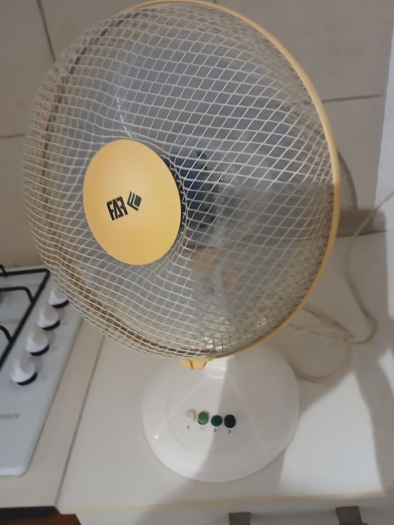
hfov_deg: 51.4
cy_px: 256
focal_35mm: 27
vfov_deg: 65.3
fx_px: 410
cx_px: 201
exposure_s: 1/25
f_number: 1.8
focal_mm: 3.98
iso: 320
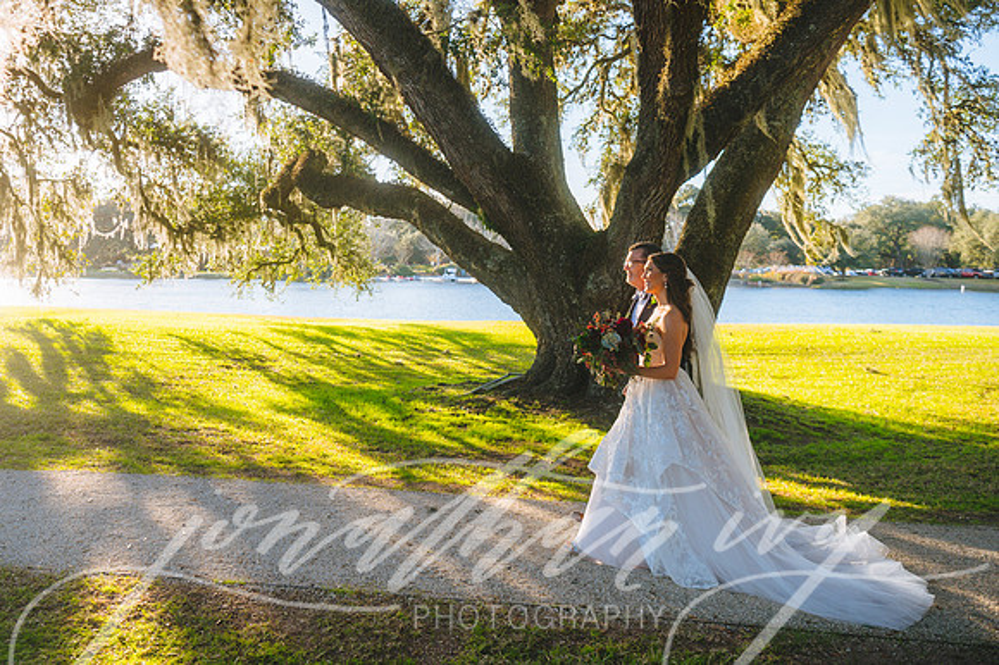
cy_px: 268
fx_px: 959
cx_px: 422
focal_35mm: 35
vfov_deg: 38.1
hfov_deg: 54.8
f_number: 3.5
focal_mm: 29
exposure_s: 1/800
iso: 100
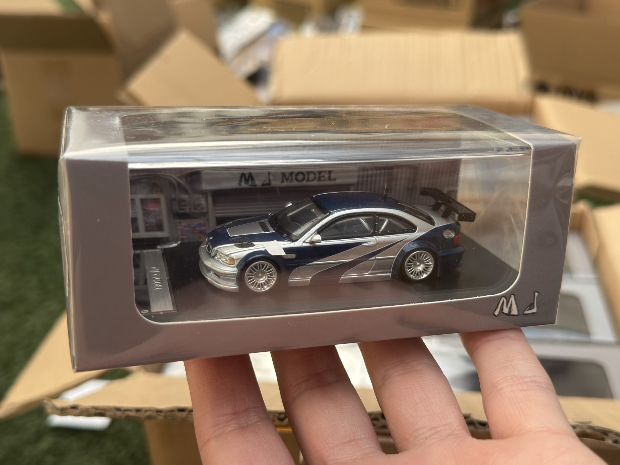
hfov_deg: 47.9
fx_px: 698
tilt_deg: -30.7
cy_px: 233
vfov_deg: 36.8
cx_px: 305
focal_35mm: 39
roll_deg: +2.8
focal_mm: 6.76
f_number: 1.78
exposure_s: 1/496
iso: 80
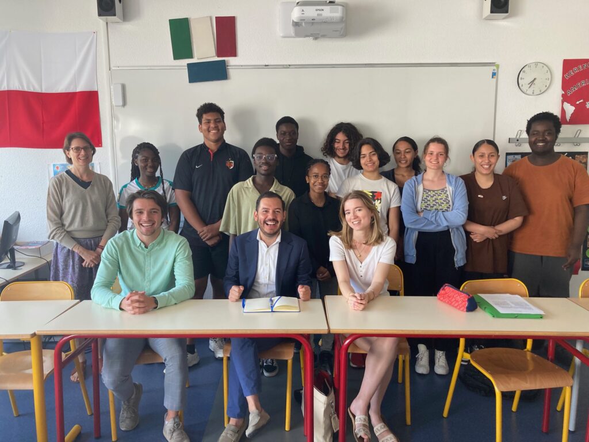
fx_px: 476
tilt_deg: -10.0
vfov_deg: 49.7
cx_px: 294
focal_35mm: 28
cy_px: 221
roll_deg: -0.6
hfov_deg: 63.4
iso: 80
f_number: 1.8
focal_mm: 3.99
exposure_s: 1/92
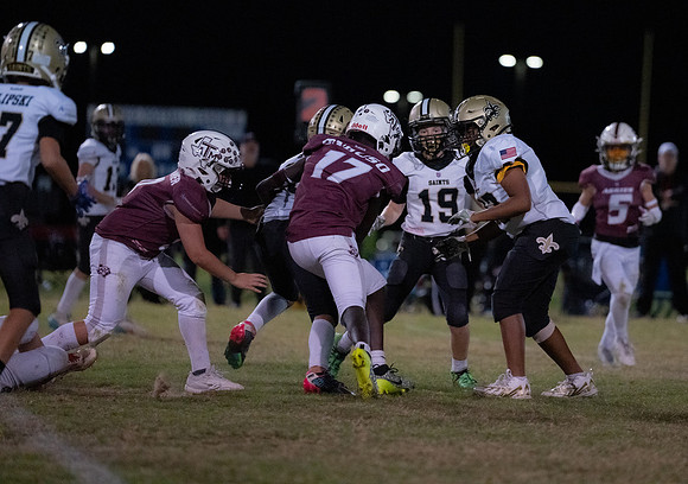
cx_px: 450
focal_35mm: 253
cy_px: 184
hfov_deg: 8.0
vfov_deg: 5.6
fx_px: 4920
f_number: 2.8
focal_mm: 197
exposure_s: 1/1000
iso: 10000
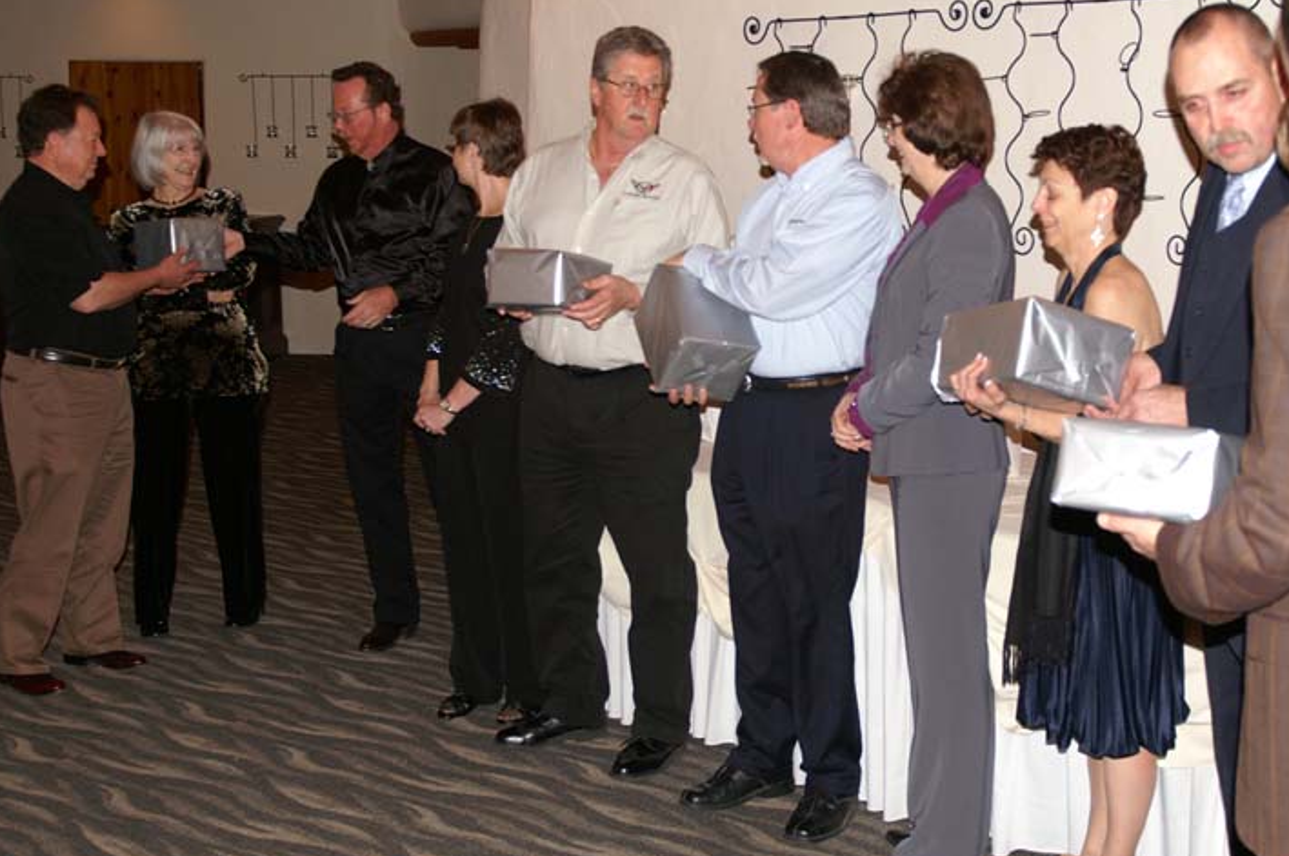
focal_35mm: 52
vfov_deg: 25.9
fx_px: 1860
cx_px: 800
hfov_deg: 38.0
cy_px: 368
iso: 200
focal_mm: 24
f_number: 3.5
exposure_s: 1/60
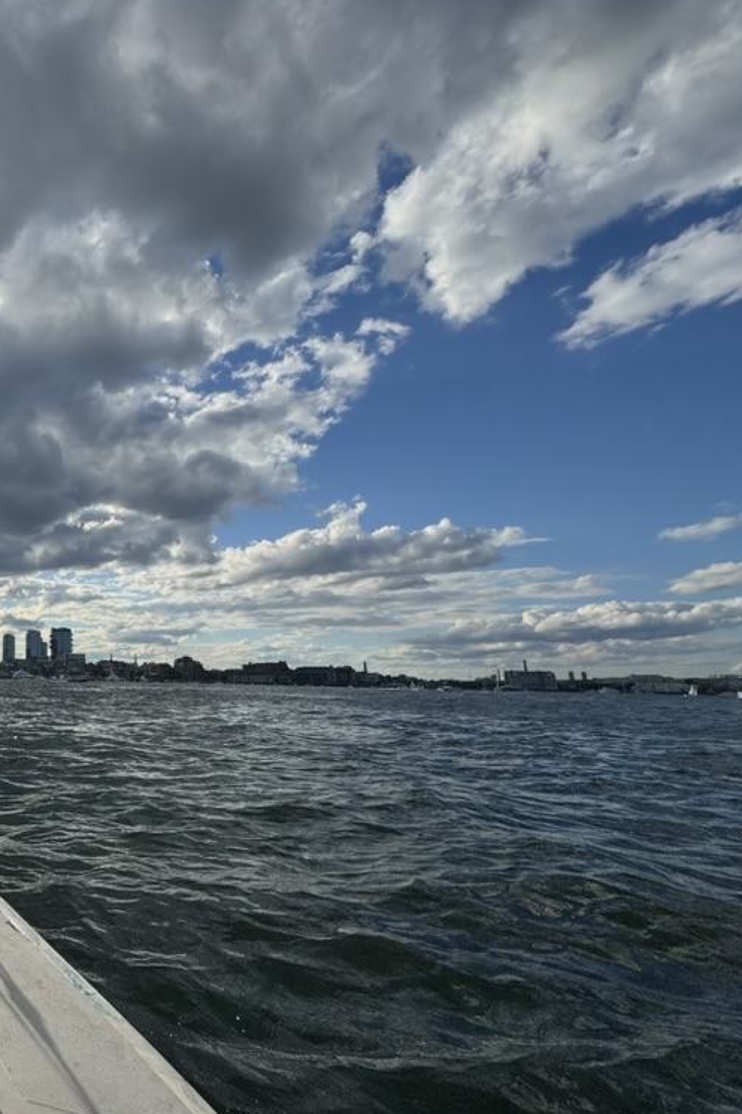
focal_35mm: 20
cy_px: 558
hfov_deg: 50.0
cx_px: -3
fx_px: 619
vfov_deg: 84.0
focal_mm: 2.22
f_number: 2.2
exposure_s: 1/4630
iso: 32
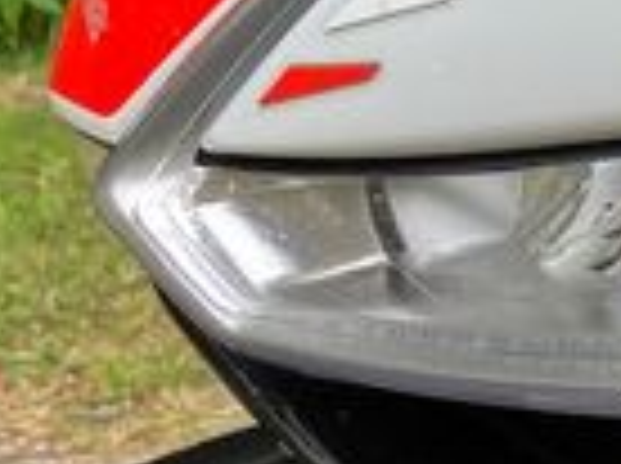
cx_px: 972
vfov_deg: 11.2
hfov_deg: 14.1
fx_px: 2328
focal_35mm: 130
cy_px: -23
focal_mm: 3.99
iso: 32
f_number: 1.8
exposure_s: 1/372
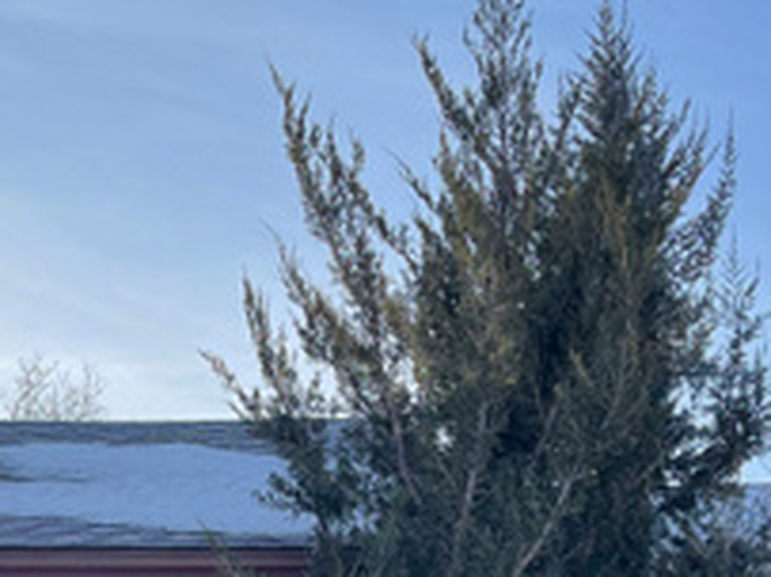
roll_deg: -0.5
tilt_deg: +0.9
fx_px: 1825
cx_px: 106
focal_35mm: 82
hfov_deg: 23.3
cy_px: 847
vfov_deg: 16.5
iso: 32
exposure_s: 1/1238
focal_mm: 5.1
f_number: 1.6
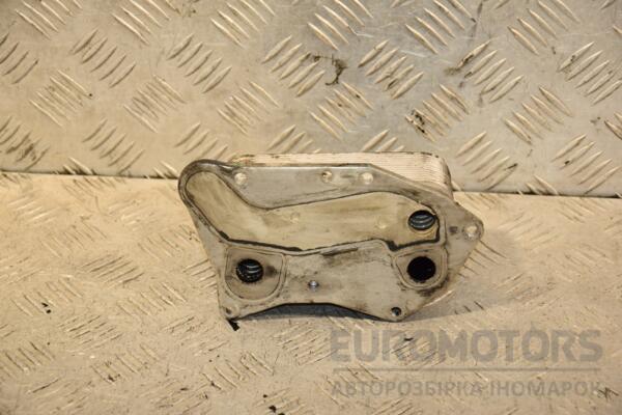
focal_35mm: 99
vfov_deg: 13.8
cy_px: 208
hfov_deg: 20.6
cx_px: 311
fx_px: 1710
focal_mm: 66
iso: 800
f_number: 5.3
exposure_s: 1/160
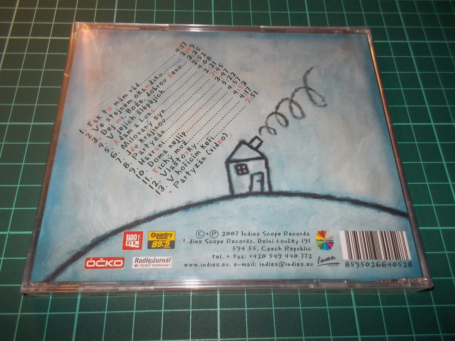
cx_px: 228
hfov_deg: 61.7
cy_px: 170
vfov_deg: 48.2
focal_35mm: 29
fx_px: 381
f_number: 3.3
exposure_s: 1/30
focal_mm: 4.1
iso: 200
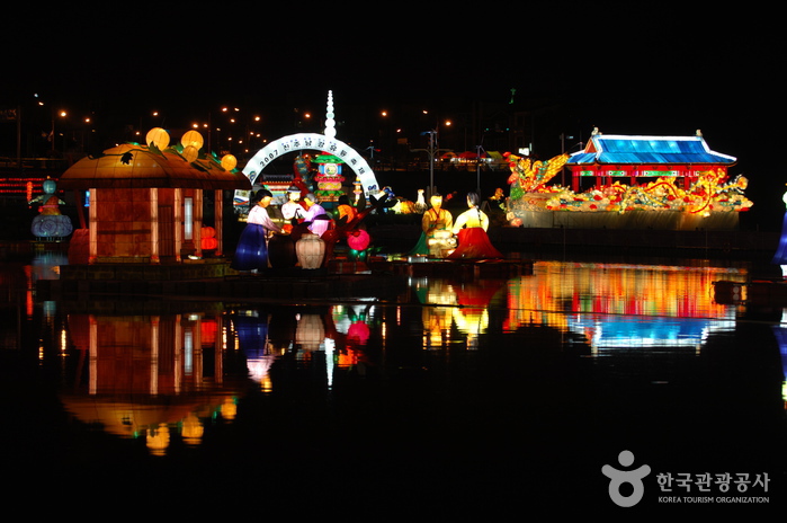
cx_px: 394
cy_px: 262
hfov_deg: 16.7
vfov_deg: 11.1
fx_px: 2685
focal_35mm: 123
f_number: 4.8
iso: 100
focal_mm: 82
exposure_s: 1/5
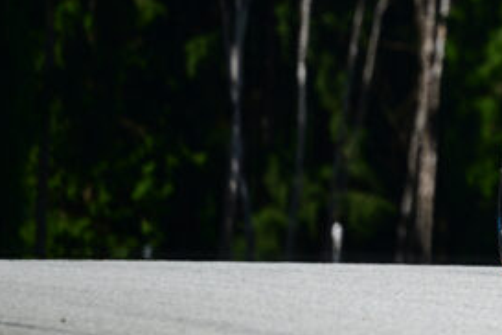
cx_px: 759
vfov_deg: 2.3
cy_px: -156
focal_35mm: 600
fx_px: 8366
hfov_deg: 3.4
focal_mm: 160
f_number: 2.8
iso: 100
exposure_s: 1/2000
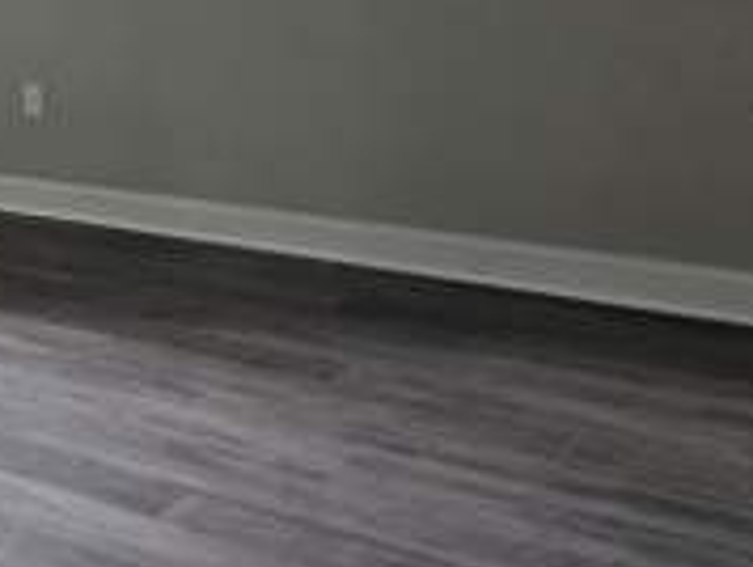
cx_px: -131
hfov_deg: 27.7
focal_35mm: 62
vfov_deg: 23.3
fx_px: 1351
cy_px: 110
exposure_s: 1/180
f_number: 1.8
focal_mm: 5.4
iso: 160
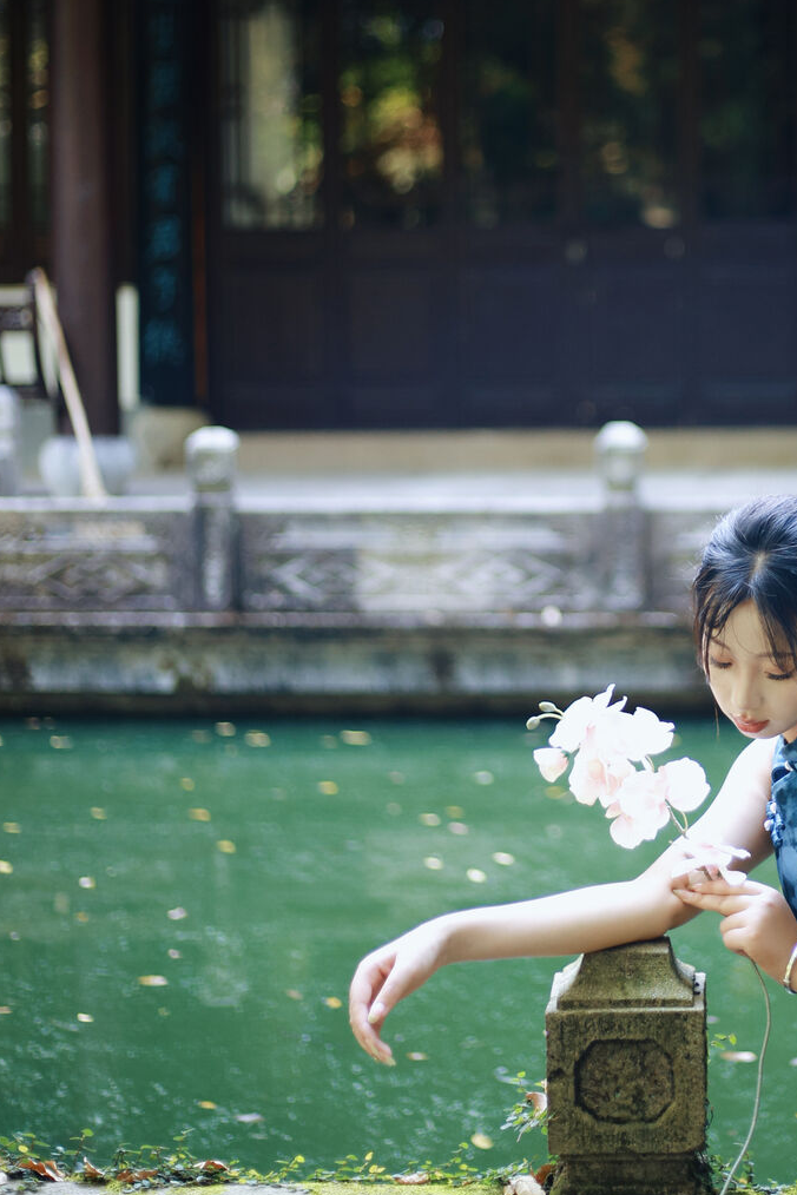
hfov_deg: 15.5
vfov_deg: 23.3
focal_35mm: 87
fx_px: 2889
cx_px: 702
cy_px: 404
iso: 500
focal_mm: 50
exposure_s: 1/125
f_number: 1.8
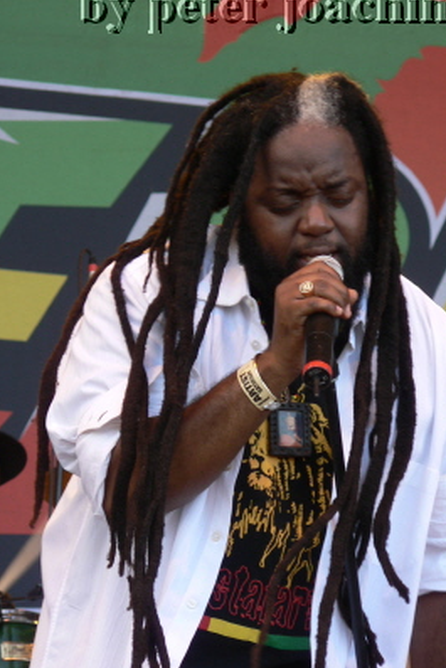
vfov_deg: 7.9
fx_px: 4846
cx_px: 271
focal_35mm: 261
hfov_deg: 5.3
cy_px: 354
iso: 64
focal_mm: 37.7
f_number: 3.3
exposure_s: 1/80
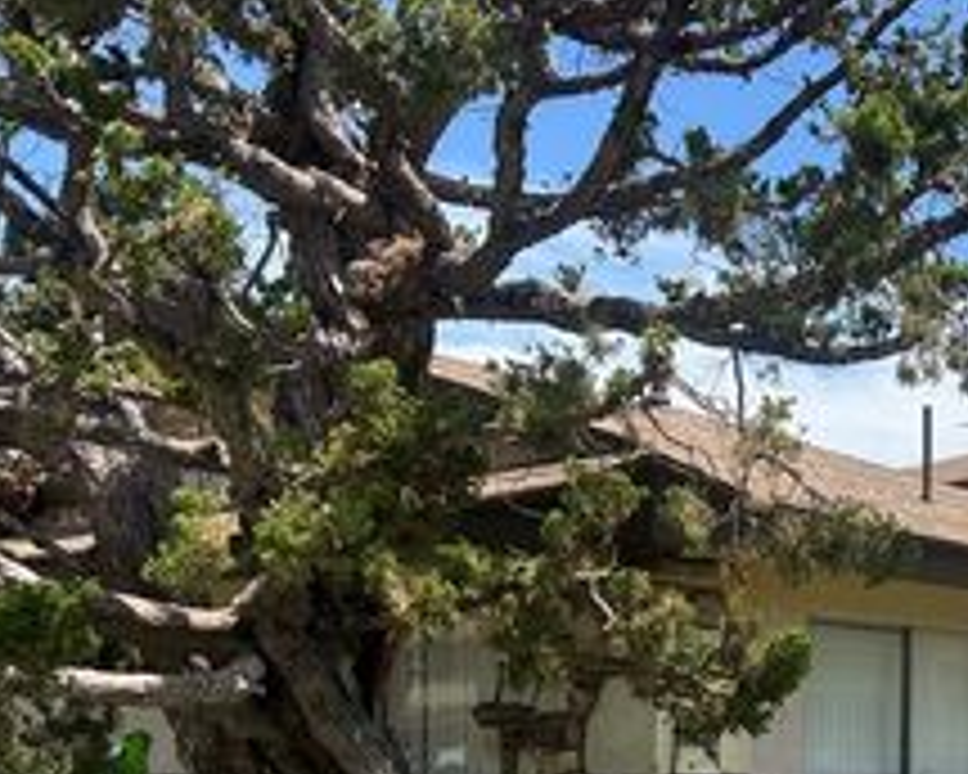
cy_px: 790
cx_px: 873
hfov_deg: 30.5
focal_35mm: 59
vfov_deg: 24.5
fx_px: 1690
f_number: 1.5
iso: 50
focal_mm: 5.7
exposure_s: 1/3460
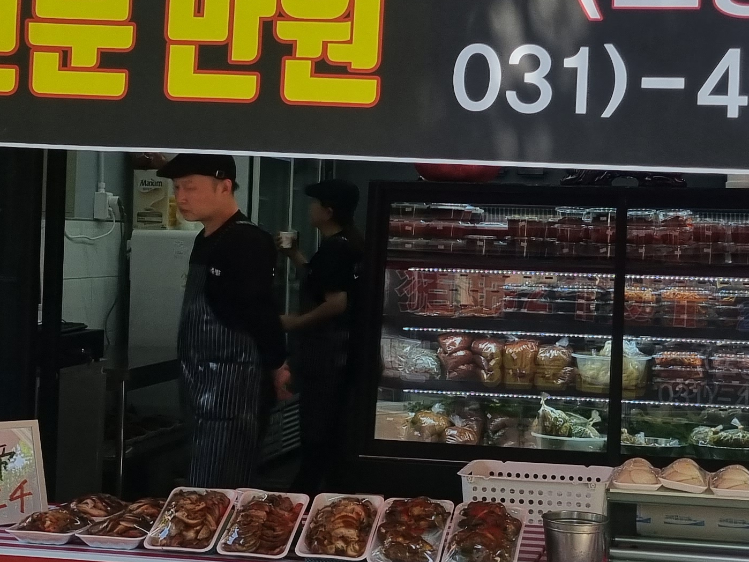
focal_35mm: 75
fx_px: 1623
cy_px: 127
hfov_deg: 26.0
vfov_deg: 19.5
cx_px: 372
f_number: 1.8
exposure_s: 1/1048
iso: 50
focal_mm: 5.4
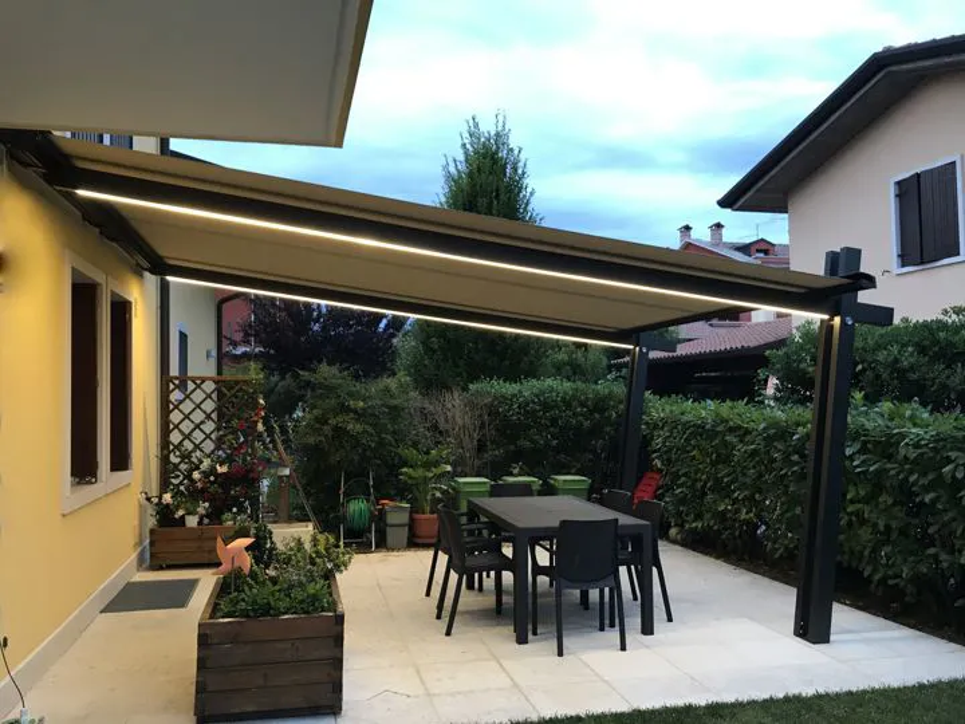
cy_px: 362
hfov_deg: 63.4
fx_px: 781
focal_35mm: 28
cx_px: 482
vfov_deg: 49.7
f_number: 1.8
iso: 40
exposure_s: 1/17
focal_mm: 3.99
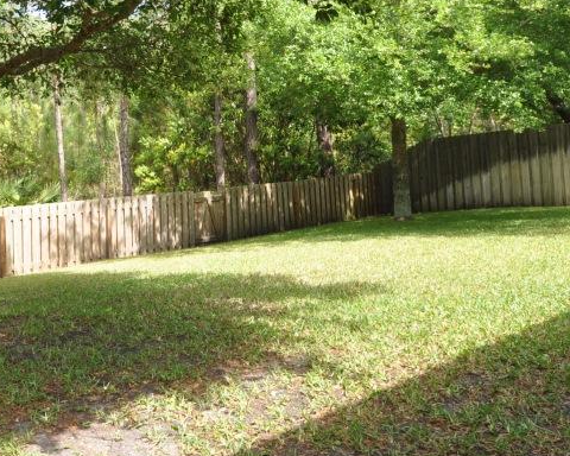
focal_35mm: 39
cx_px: 39
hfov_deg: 42.3
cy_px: 74
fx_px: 658
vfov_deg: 36.5
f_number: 6.3
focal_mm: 13
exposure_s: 1/160
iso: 250
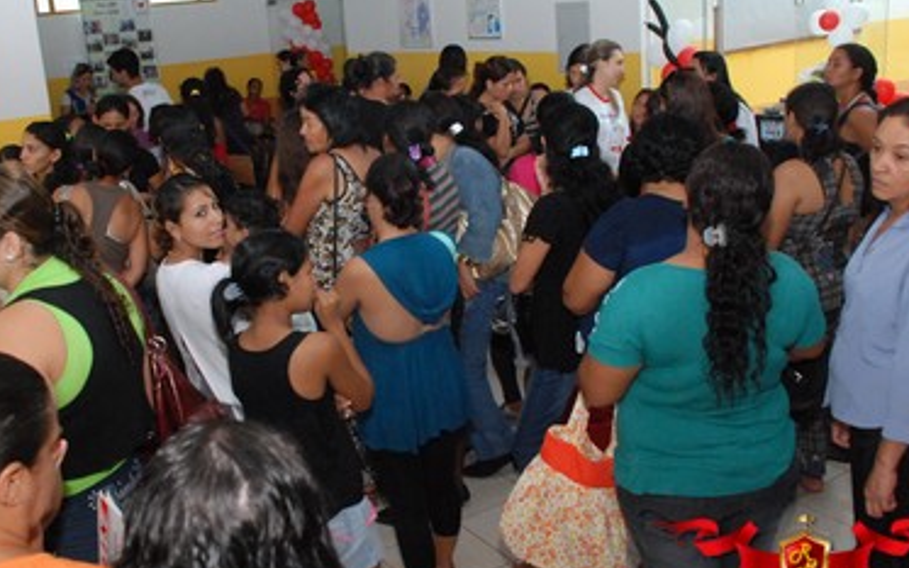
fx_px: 916
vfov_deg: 34.4
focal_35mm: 37
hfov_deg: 52.6
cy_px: 273
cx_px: 390
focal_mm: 18
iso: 1600
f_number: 5.6
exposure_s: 1/80
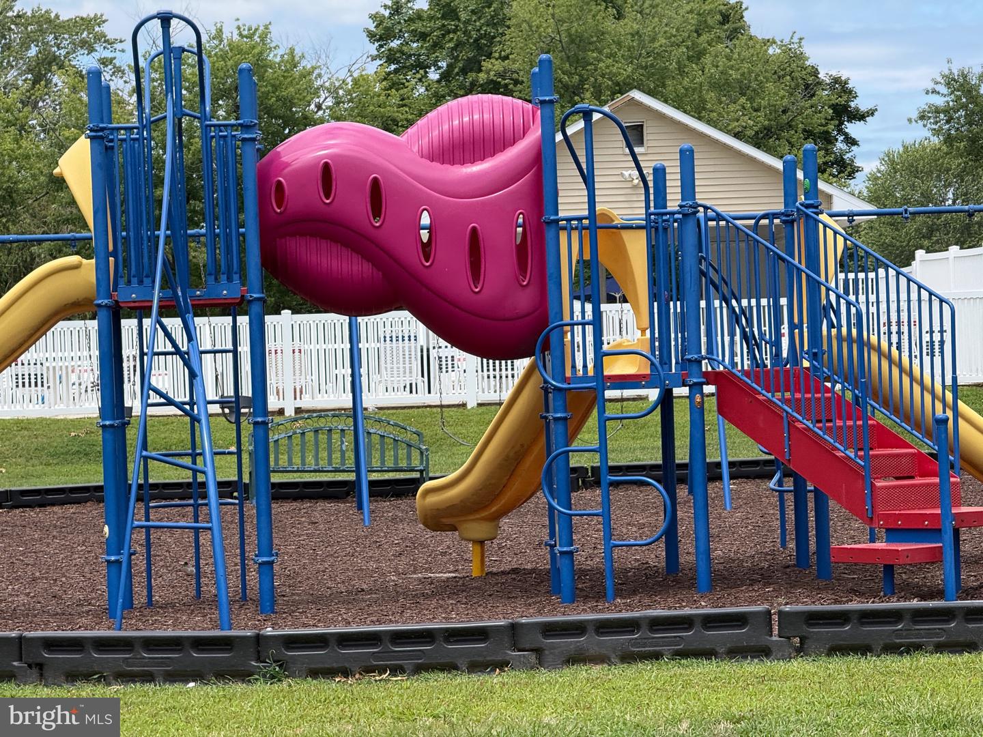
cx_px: 492
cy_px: 368
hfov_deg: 16.4
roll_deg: +1.4
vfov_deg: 12.3
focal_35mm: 120
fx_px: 3408
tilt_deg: -0.5
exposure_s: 1/1451
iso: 64
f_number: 2.8
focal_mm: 15.66
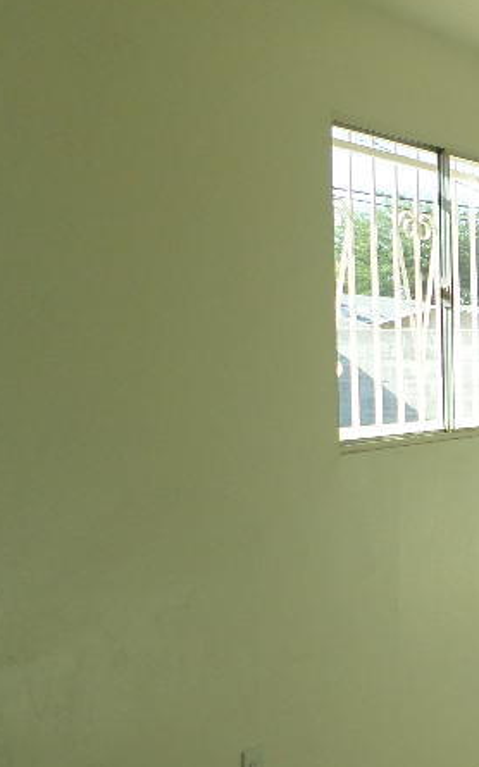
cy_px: 474
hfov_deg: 17.8
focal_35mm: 61
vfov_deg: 33.3
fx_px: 1275
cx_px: 817
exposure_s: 1/350
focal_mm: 4.5
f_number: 2.5
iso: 80
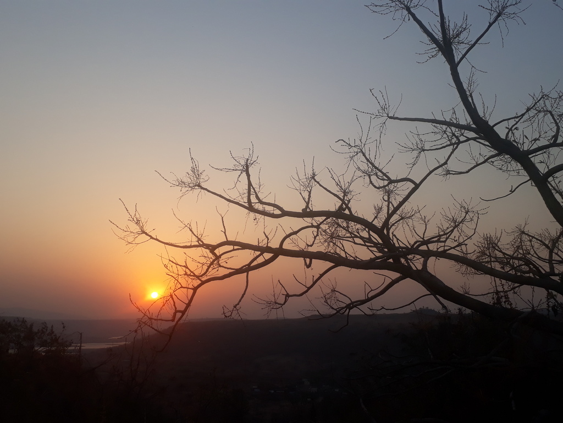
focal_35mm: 27
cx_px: 282
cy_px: 212
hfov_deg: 65.3
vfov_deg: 51.4
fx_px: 439
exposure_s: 1/613
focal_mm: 3.6
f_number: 1.9
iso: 40
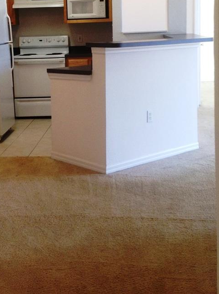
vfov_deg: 29.6
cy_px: 94
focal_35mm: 65
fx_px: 550
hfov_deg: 22.4
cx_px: 77
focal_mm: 4.28
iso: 50
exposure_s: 1/40
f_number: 2.4
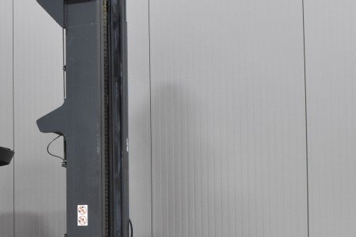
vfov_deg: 16.9
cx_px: 46
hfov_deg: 24.9
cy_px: 228
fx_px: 784
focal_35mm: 79
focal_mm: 21
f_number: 5.6
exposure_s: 1/25
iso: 1250
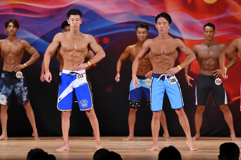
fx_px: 1606
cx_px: 120
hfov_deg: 8.6
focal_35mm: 240
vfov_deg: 5.7
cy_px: 80
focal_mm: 160
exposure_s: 1/400
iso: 3200
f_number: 5.6
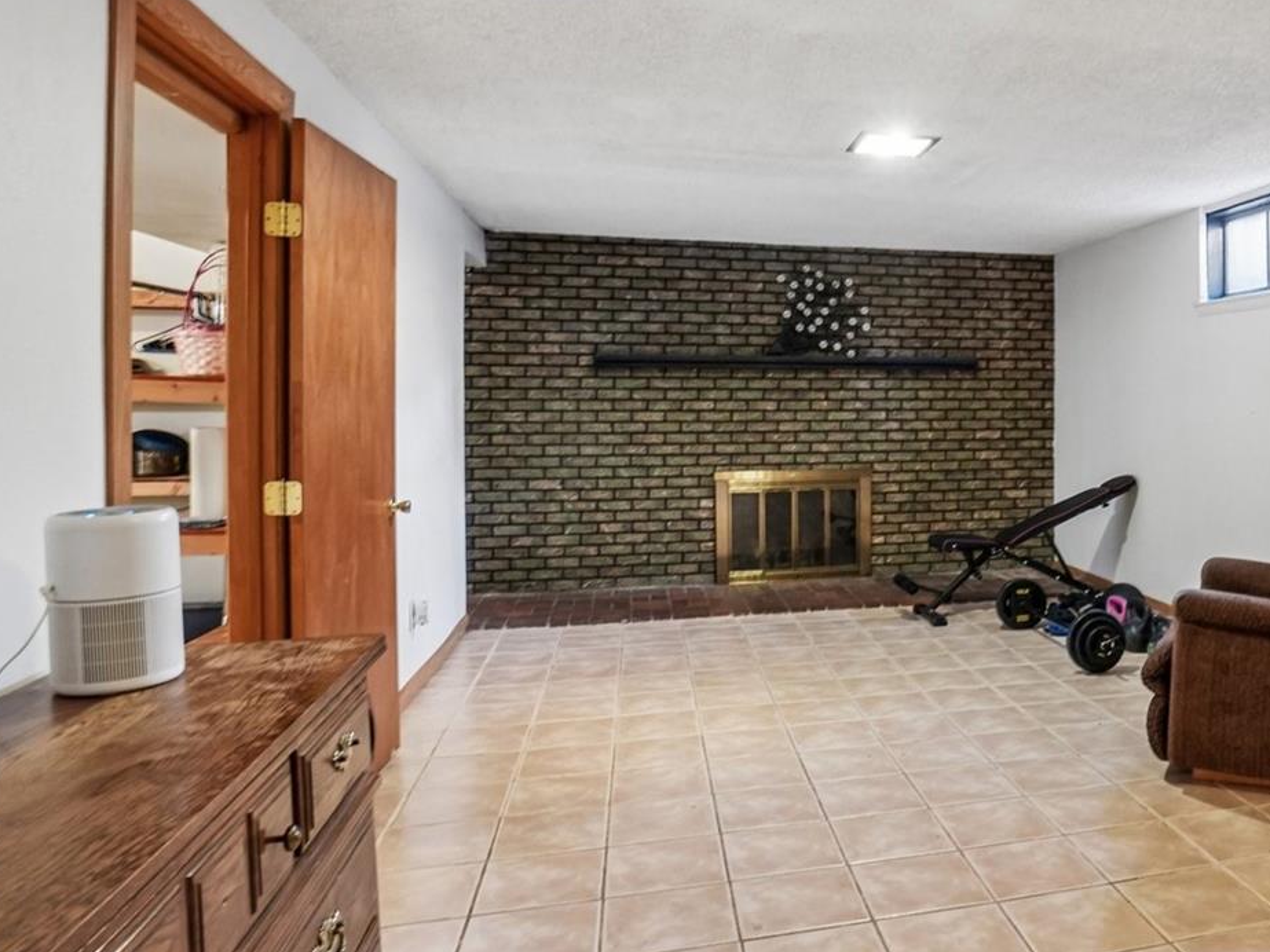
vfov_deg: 54.4
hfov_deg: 64.1
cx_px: 993
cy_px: 369
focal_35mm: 25
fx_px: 917
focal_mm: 10
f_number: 8
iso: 400
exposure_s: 1/3.33
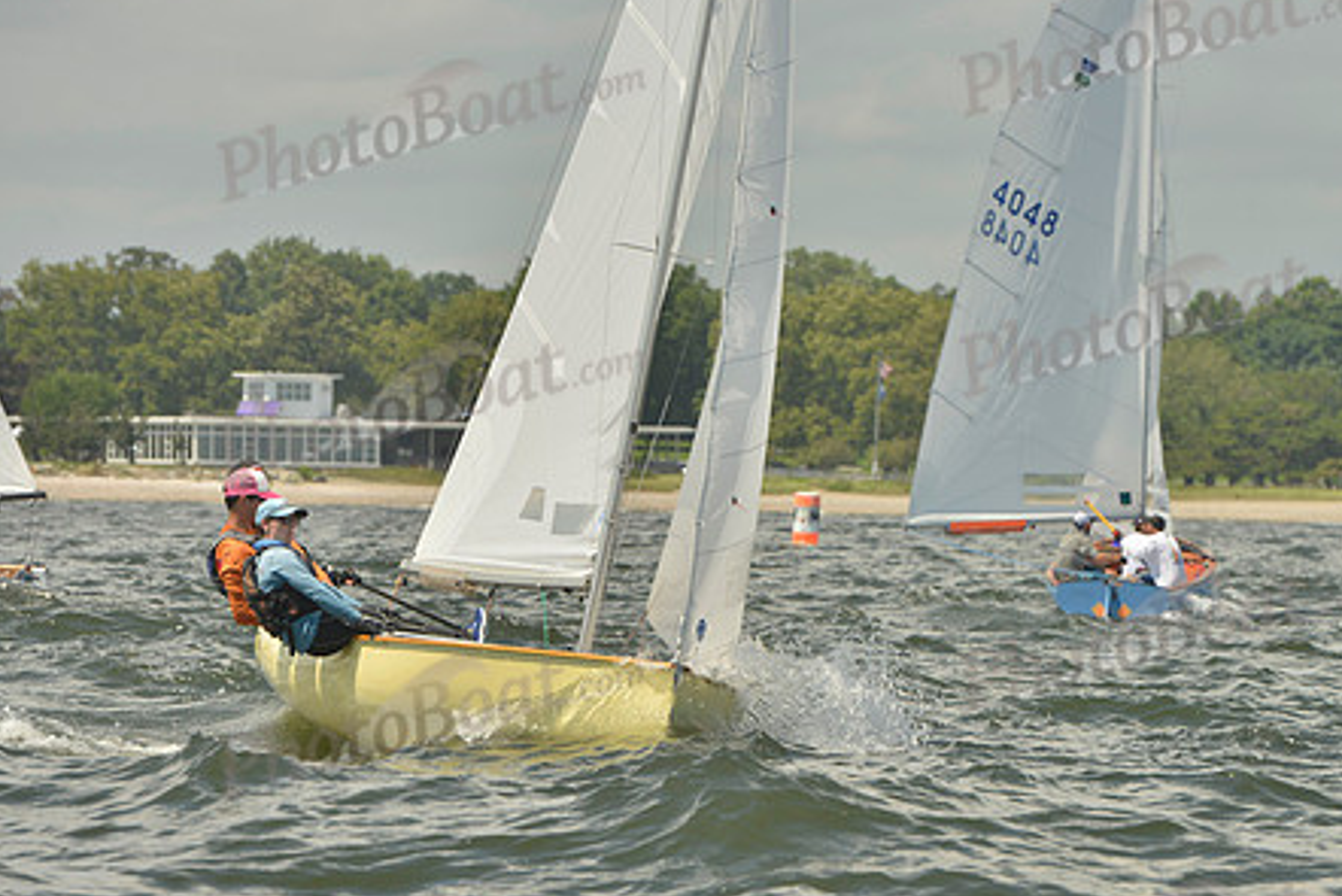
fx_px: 8315
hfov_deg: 9.2
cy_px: 518
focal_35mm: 223
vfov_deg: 6.2
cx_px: 805
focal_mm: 170
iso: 200
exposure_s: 1/1250
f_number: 8
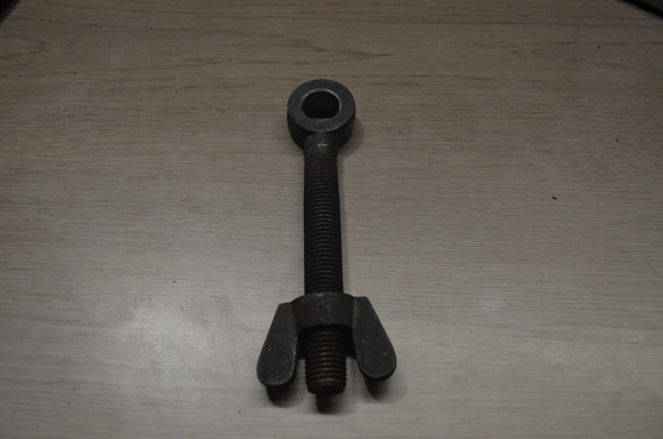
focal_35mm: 39
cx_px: 332
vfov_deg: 34.1
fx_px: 717
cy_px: 220
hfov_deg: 49.6
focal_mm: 26
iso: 1600
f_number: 4.2
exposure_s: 1/350
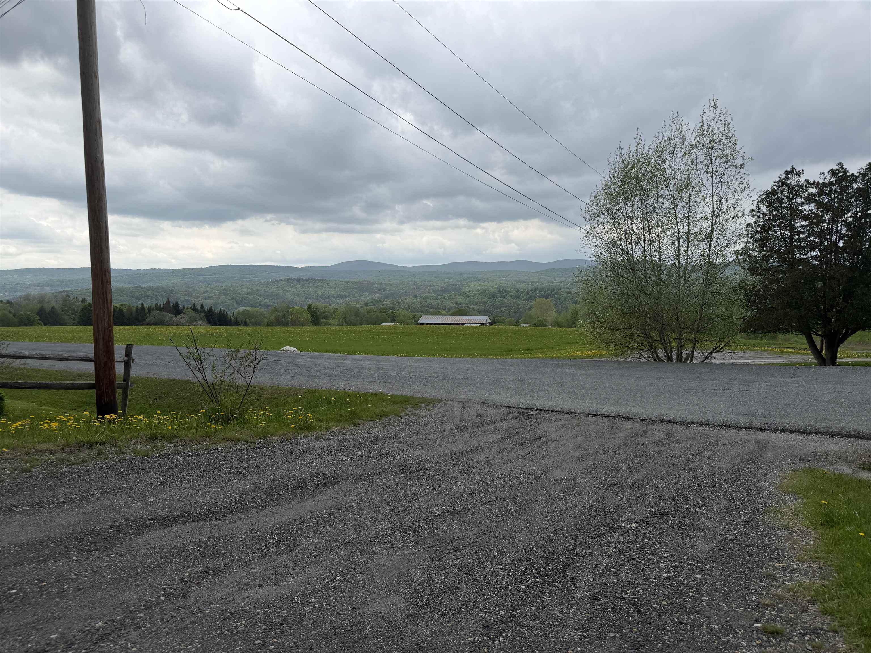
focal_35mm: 24
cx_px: 436
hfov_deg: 71.6
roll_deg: +0.9
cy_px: 326
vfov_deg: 56.8
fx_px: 604
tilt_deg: -4.5
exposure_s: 1/1855
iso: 80
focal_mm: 6.76
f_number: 1.78
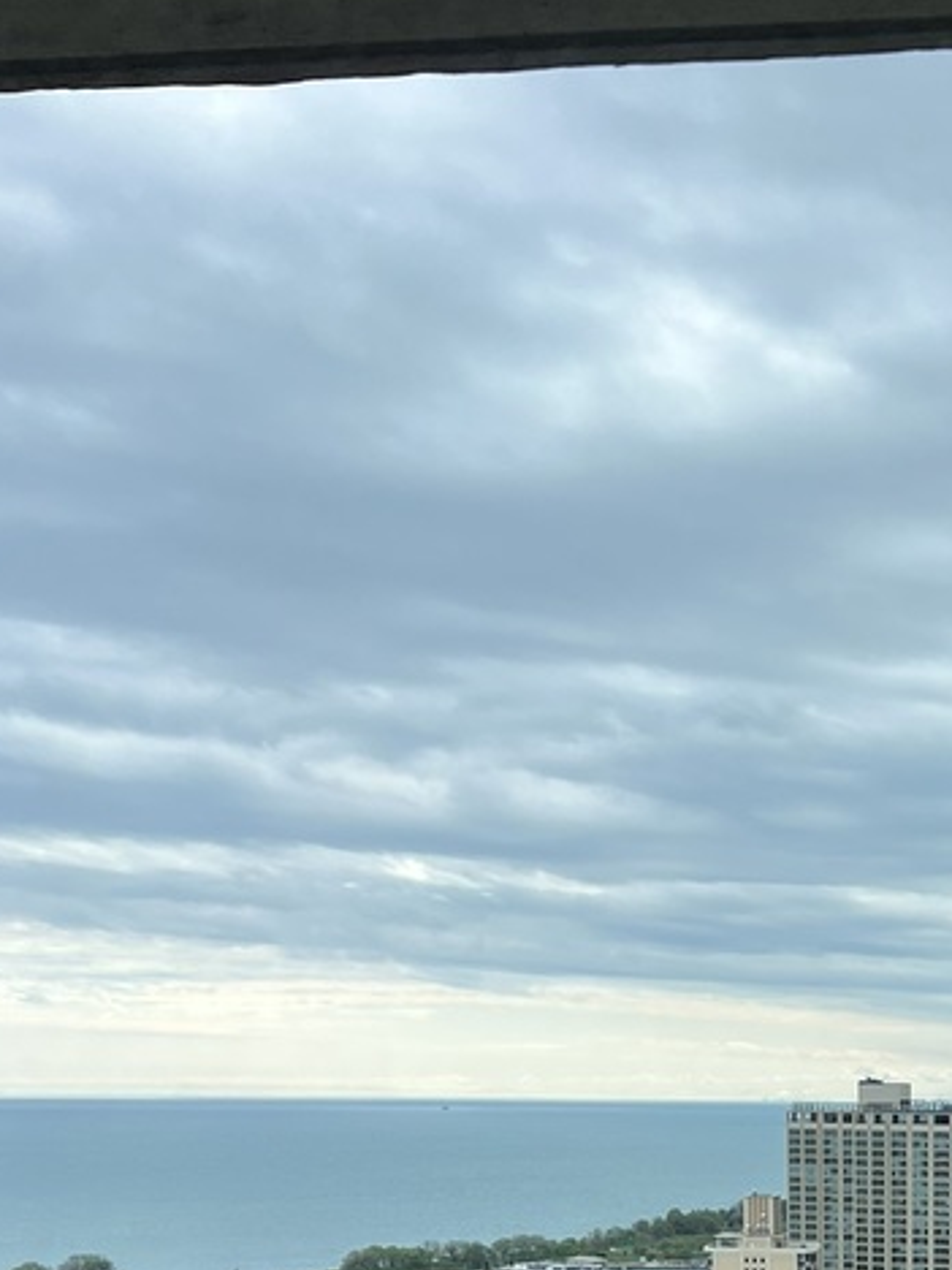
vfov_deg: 29.7
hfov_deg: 23.0
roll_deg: -0.6
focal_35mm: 60
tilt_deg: -6.4
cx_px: 1036
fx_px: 2200
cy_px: 1316
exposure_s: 1/2762
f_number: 1.5
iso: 50
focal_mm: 5.7
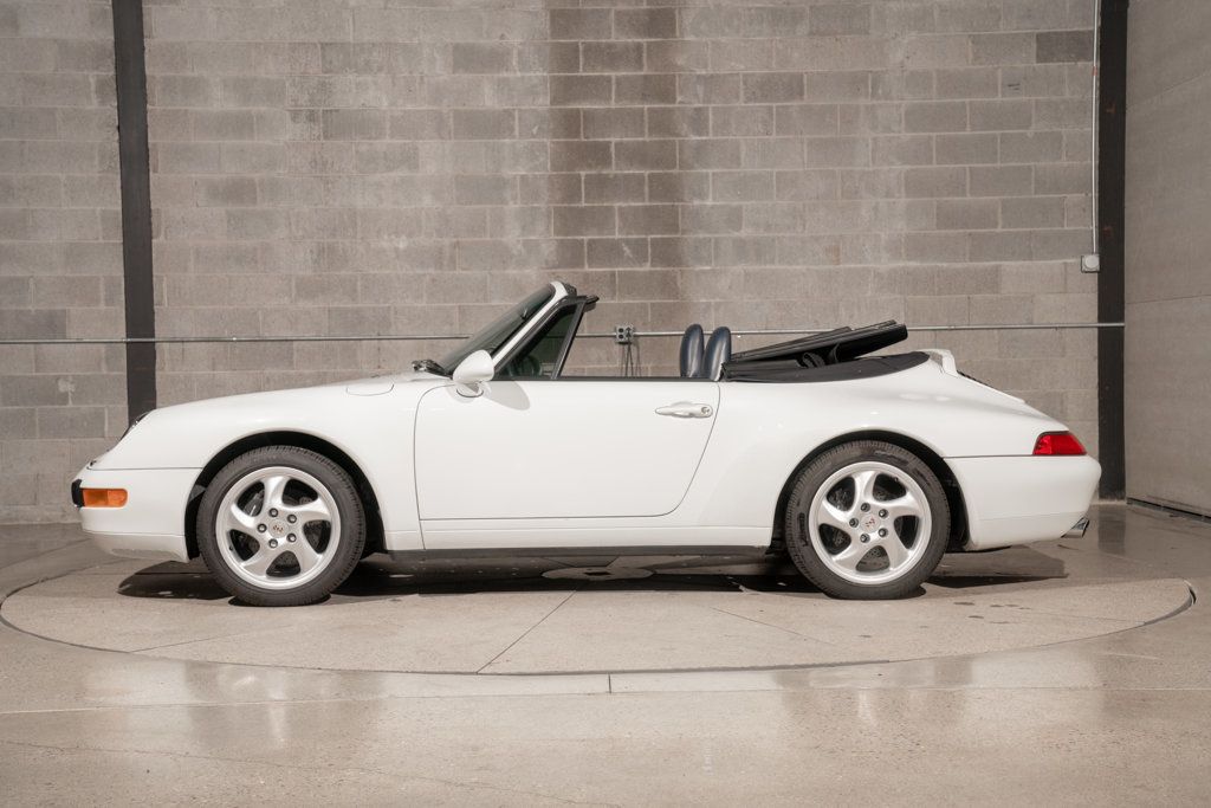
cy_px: 404
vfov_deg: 27.0
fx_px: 1682
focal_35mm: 50
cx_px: 606
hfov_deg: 39.6
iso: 250
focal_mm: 50
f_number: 7.1
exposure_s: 1/60
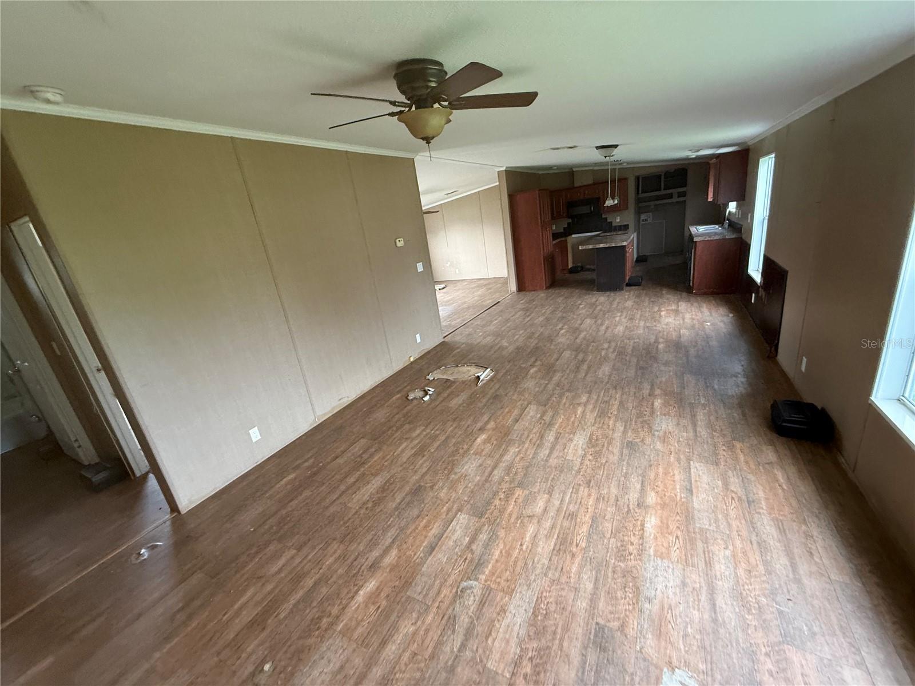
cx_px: 458
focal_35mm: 14
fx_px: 370
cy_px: 343
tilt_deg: -9.7
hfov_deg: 102.1
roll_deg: +9.6
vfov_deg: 85.7
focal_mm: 2.22
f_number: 2.2
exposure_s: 1/67
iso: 320
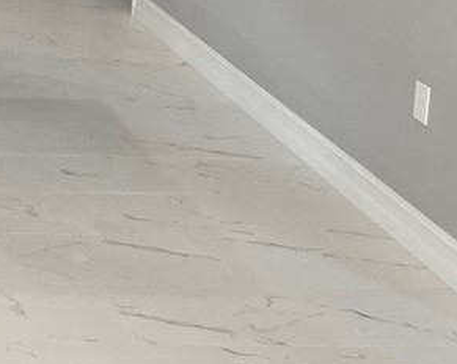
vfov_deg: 16.3
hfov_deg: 19.0
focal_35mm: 86
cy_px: -180
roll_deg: -1.0
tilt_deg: -7.8
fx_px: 1162
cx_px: -270
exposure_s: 1/120
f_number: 1.6
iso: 100
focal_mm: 5.1
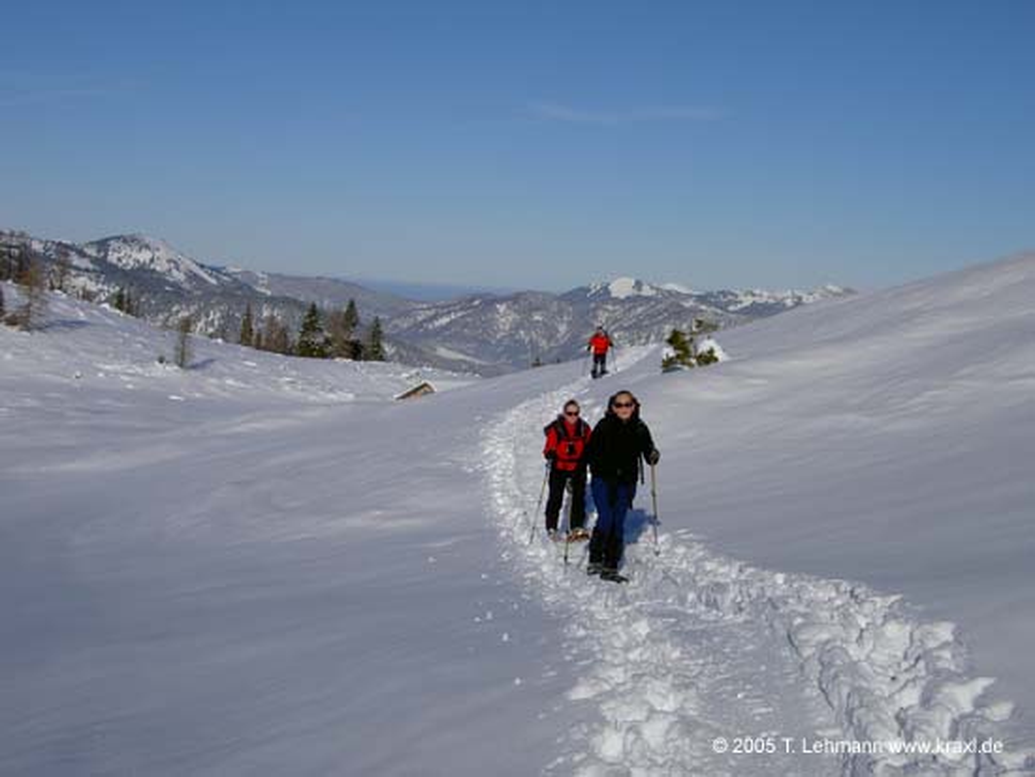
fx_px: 1645
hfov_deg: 34.9
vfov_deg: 26.6
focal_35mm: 55
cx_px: 518
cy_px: 388
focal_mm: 11.3
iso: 100
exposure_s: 1/1000
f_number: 5.5
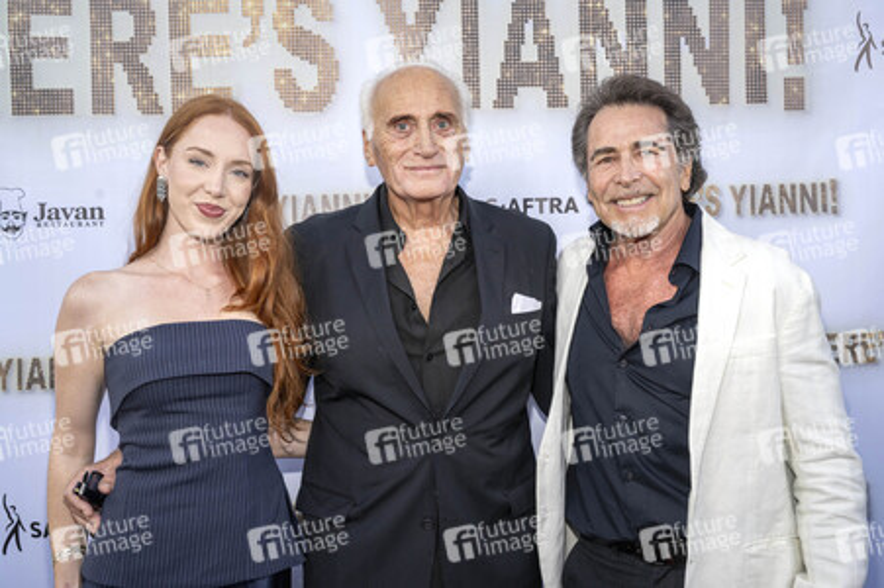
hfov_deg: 54.5
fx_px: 859
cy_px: 294
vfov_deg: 37.8
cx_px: 442
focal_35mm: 35
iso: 400
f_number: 6.3
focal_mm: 35
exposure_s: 1/160
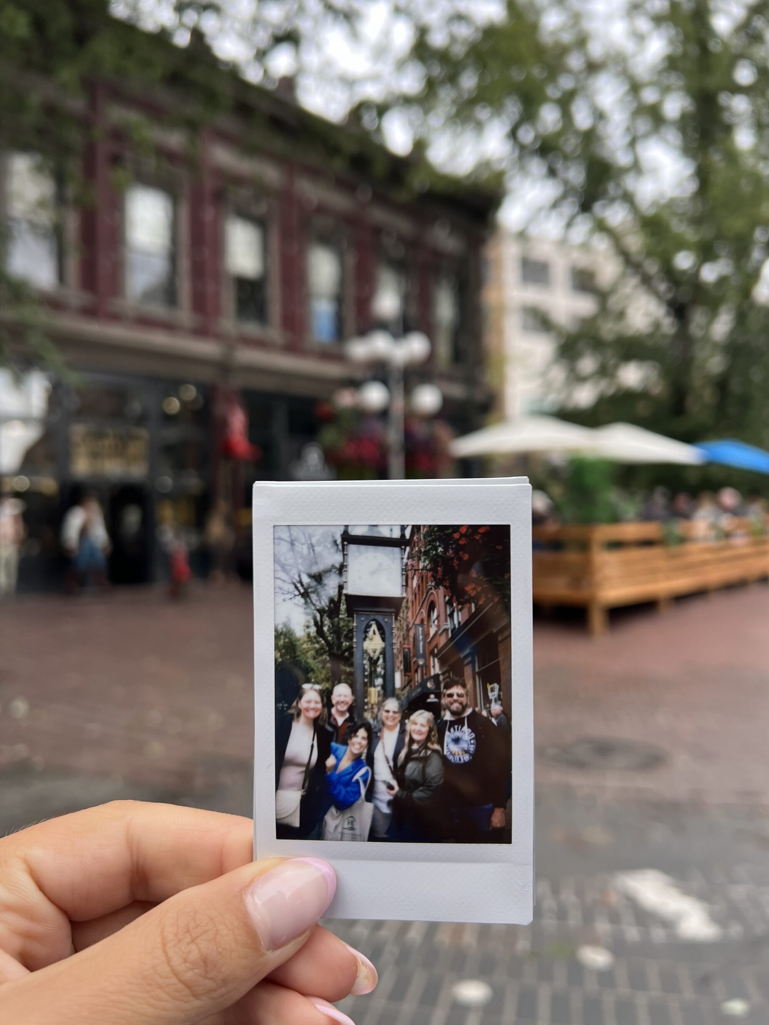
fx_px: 800
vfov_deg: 65.3
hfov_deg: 51.4
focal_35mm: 27
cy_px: 502
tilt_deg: +2.2
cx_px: 380
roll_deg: +1.9
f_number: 1.5
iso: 50
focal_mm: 5.7
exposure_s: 1/452
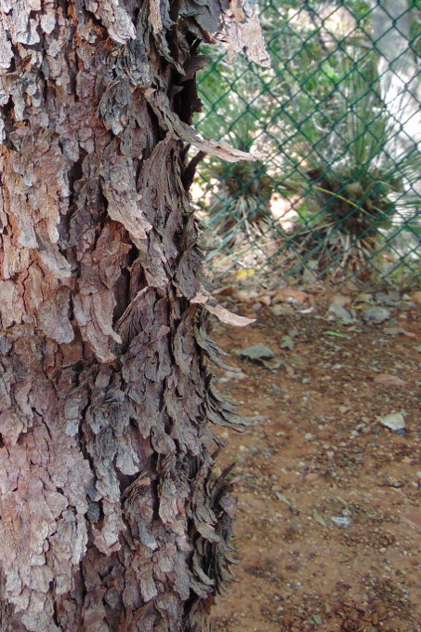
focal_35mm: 49
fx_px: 859
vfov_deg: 39.8
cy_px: 209
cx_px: -7
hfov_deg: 26.0
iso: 80
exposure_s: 1/30
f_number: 3
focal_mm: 4.5
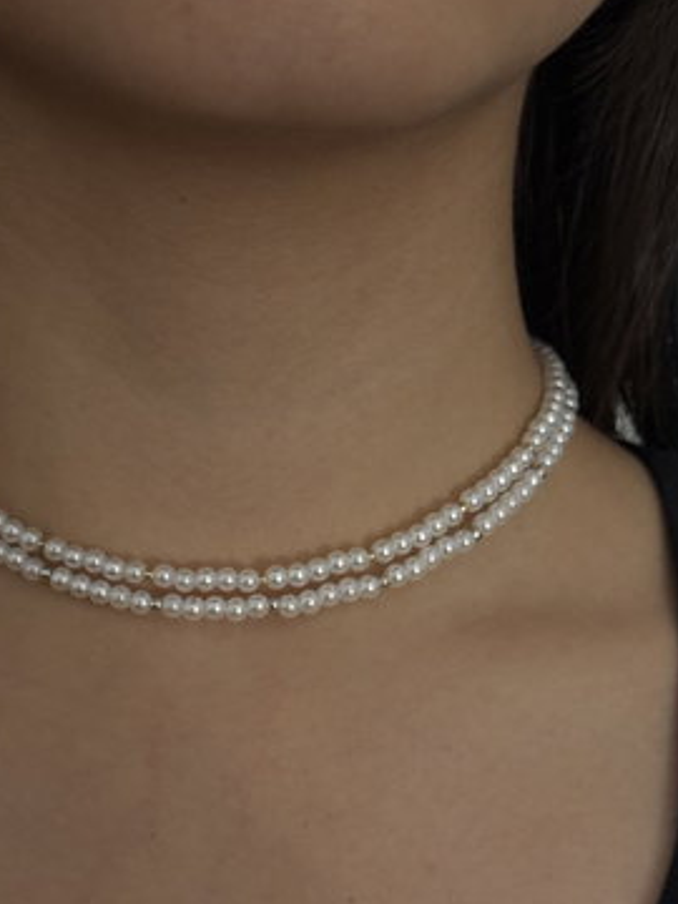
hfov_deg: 20.7
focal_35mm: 71
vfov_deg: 27.3
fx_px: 1854
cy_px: 574
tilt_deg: -4.7
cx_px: 231
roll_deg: -1.5
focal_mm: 6.76
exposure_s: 1/33
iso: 250
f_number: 1.78
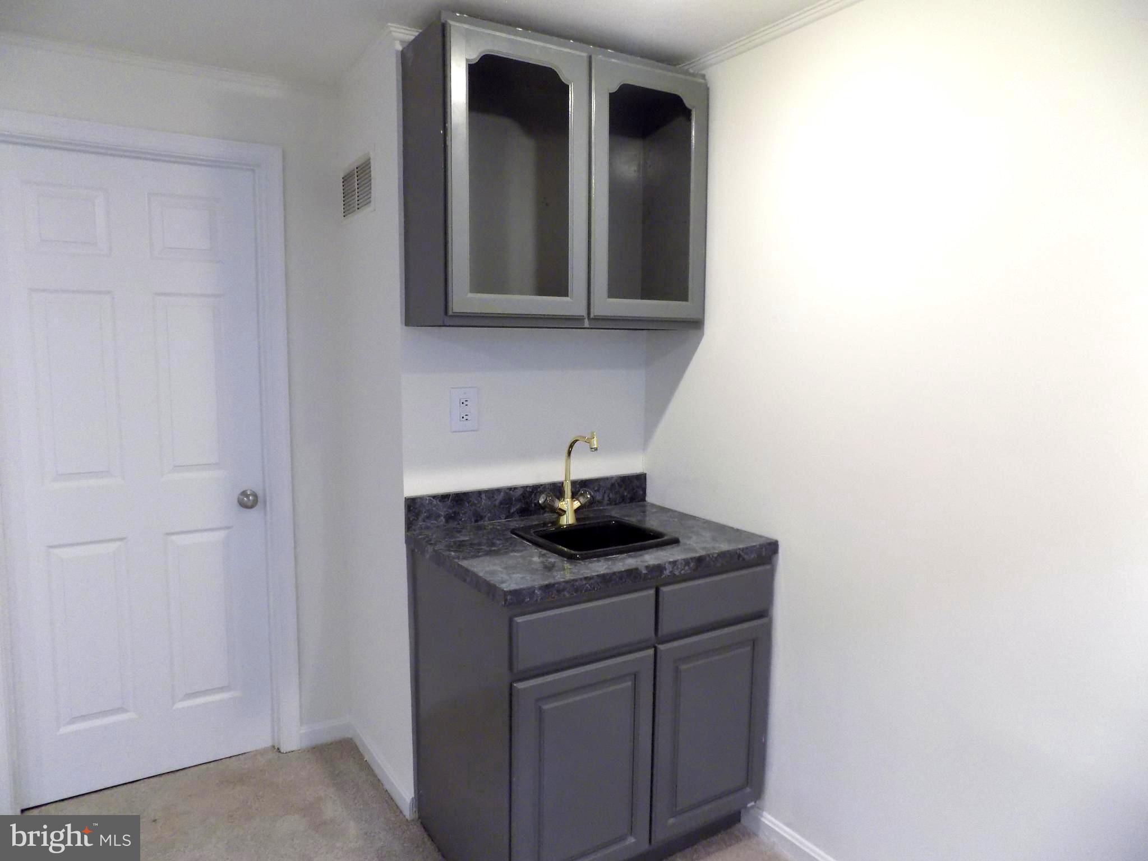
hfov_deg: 73.9
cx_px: 574
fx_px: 763
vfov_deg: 58.9
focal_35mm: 23
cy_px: 430
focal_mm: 4
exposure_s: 1/30
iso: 320
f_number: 3.1
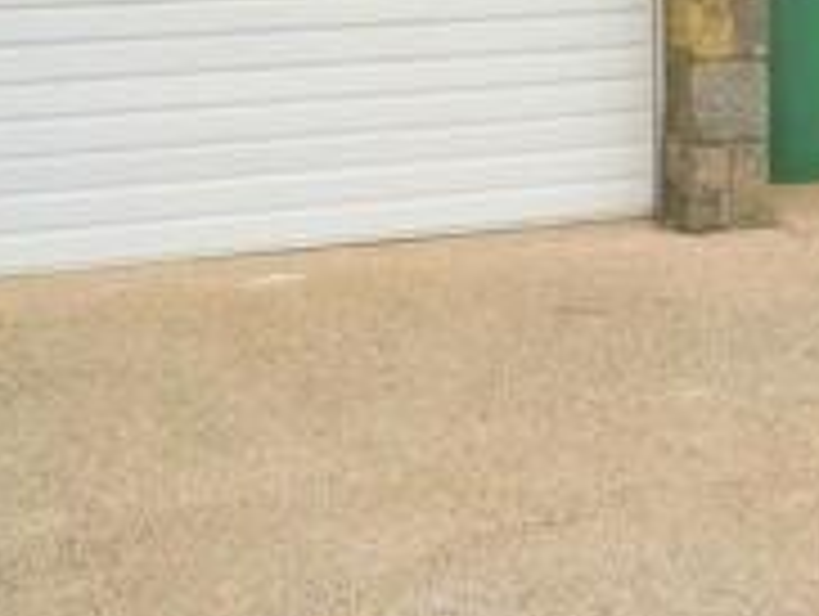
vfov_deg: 17.0
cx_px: 844
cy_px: -128
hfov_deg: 22.5
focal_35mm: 83
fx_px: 1966
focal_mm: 16
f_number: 7.1
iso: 100
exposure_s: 1/200
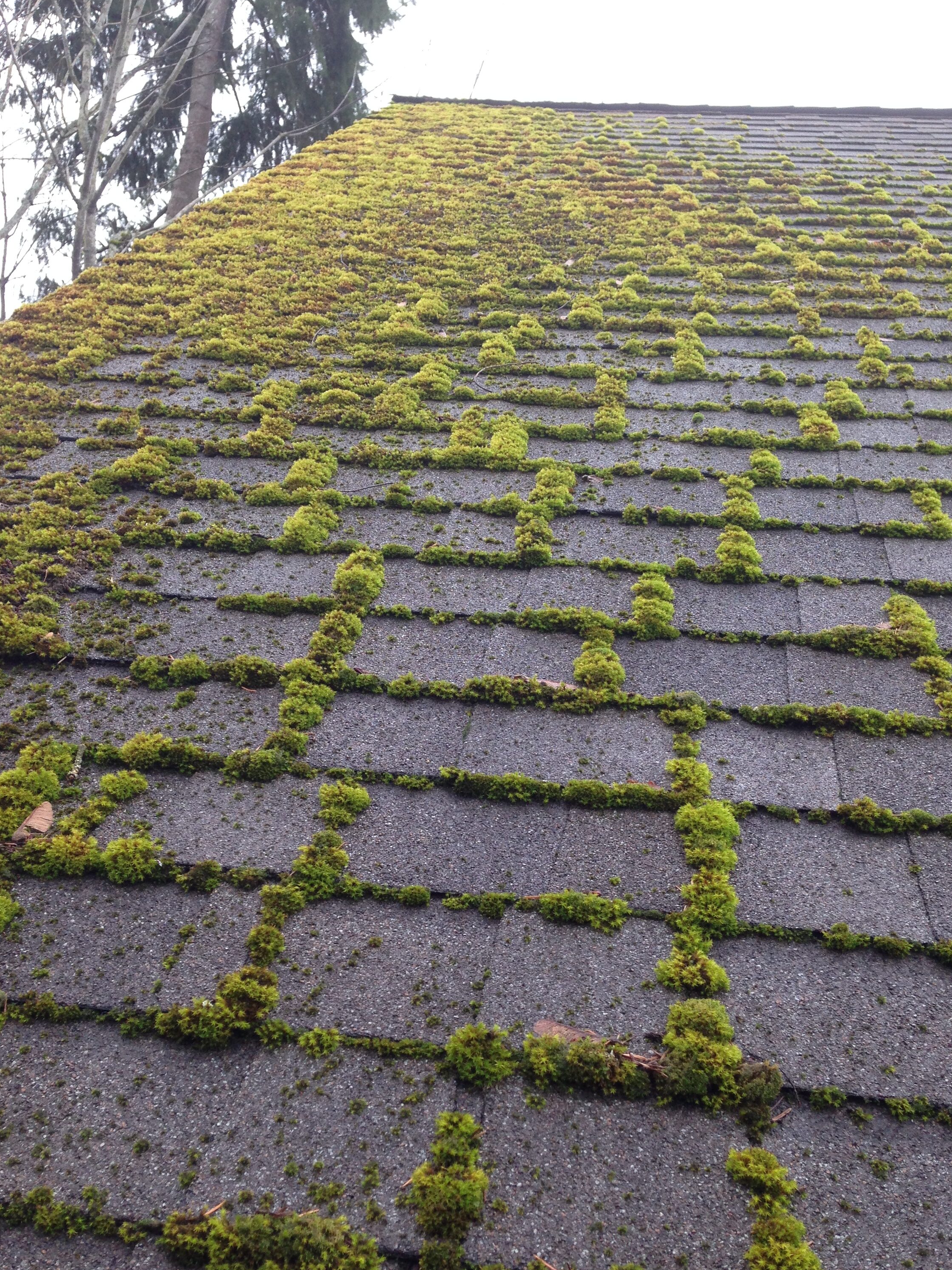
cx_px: 459
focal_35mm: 36
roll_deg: -6.6
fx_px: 1320
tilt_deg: +11.4
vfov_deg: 51.3
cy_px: 677
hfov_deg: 39.7
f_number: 2.4
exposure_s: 1/120
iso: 80
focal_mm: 4.12
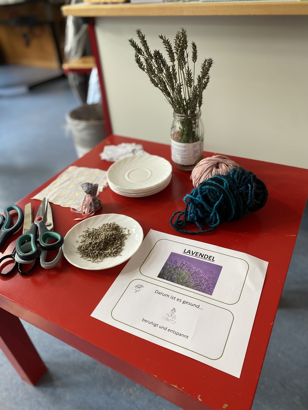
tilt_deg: -35.6
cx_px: 154
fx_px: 308
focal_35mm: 26
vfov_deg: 67.3
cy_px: 205
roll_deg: +6.2
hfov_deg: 53.1
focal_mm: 4.25
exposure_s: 1/50
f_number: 1.8
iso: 160
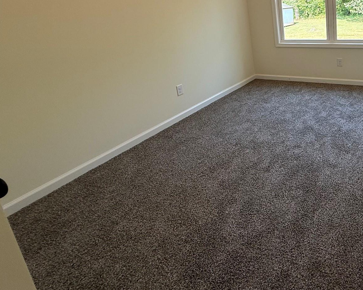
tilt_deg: -12.4
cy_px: 59
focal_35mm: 24
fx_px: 258
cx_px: 316
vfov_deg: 54.8
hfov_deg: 61.1
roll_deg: +2.6
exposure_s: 1/99
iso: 80
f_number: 2.2
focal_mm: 2.22
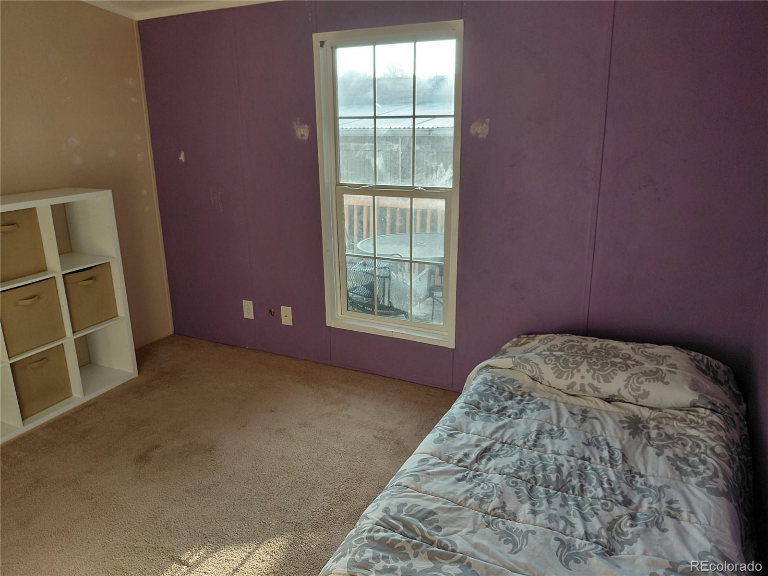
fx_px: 555
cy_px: 288
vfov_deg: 54.9
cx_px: 384
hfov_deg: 69.4
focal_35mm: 25
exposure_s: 1/142
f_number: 1.8
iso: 50
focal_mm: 4.69
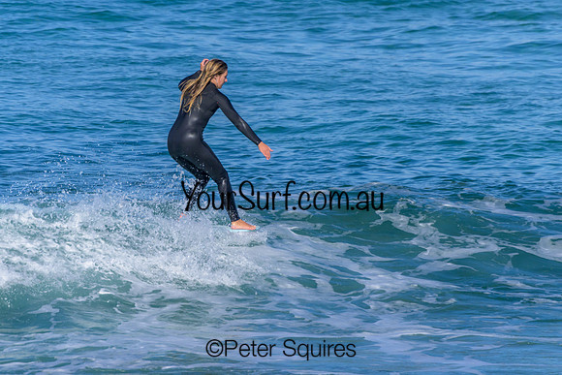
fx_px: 9368
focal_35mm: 600
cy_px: 188
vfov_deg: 2.3
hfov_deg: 3.4
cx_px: 281
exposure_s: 1/2000
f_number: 11
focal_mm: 600
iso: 720
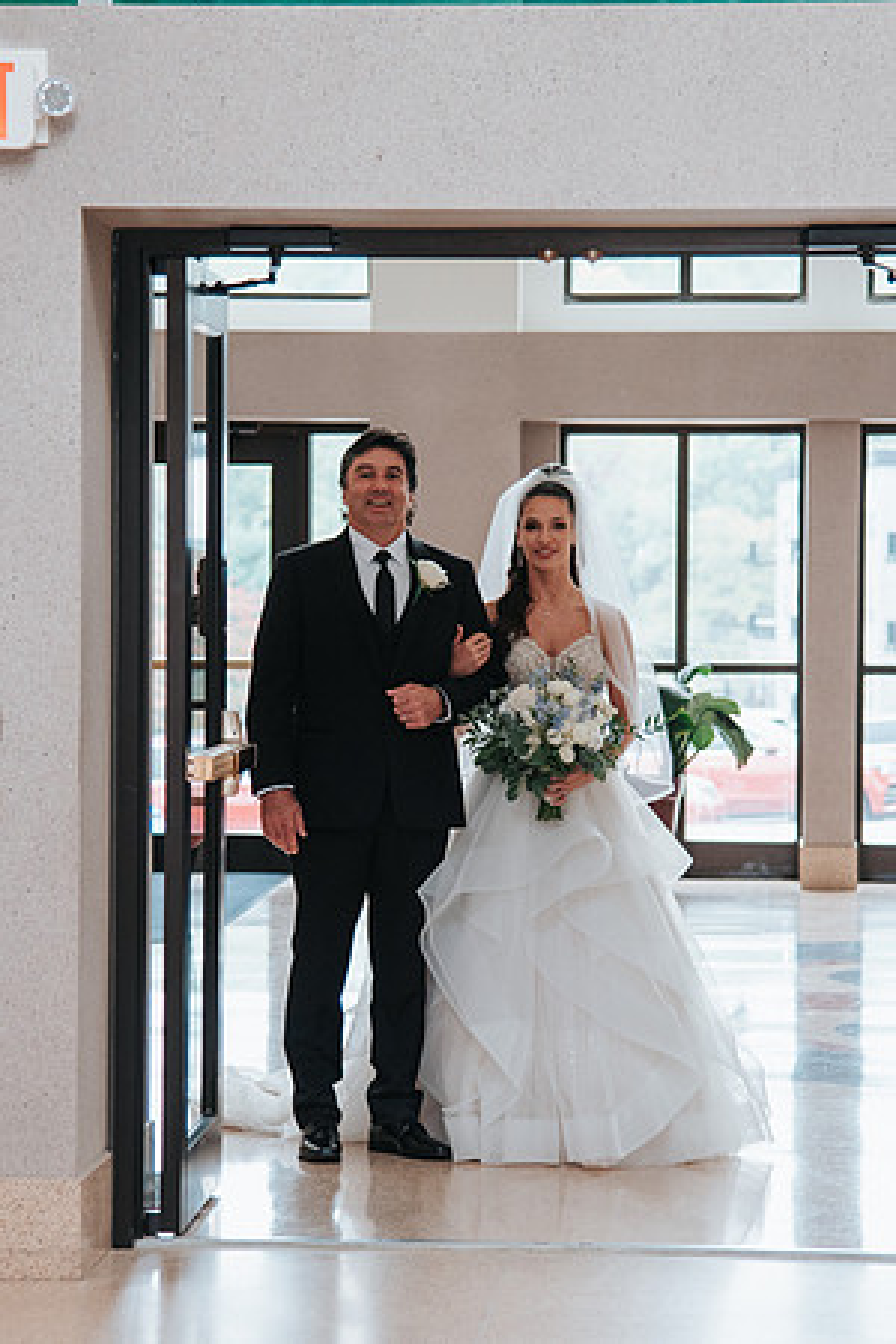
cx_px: 429
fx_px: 4812
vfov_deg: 15.9
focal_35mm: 129
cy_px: 672
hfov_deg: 10.6
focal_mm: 85
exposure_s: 1/200
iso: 720
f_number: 4
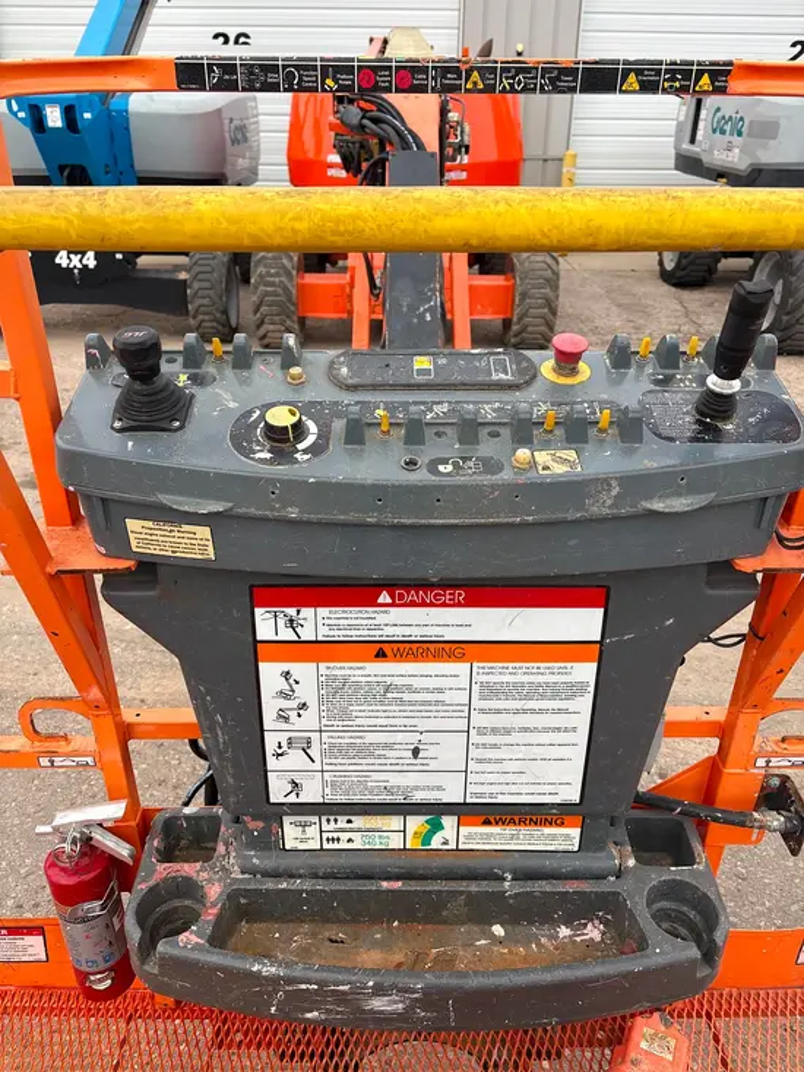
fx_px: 805
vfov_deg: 67.3
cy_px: 536
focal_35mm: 26
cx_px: 402
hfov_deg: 53.1
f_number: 1.6
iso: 100
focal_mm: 5.96
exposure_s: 1/122
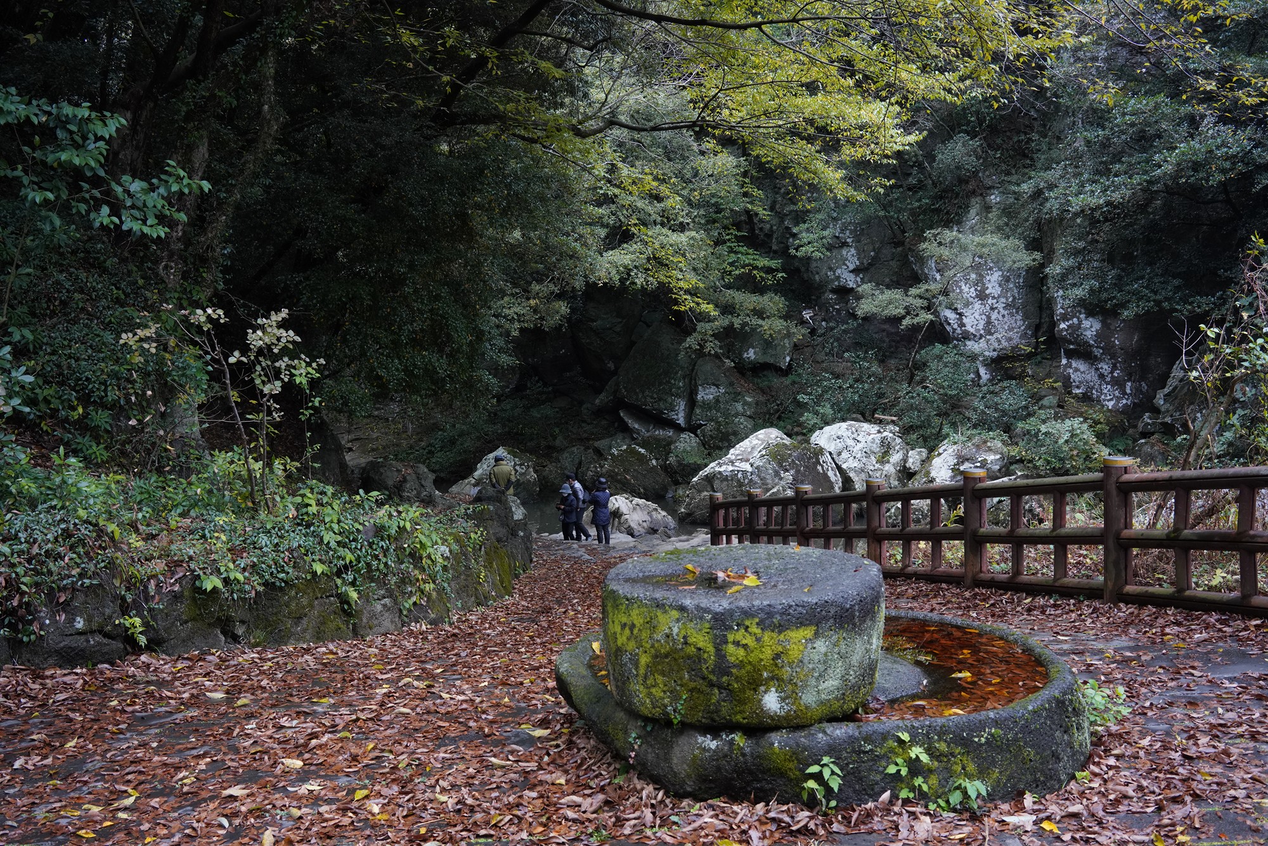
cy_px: 423
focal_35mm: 35
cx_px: 634
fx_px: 1233
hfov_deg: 54.4
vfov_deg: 37.9
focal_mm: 35
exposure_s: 1/100
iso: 1600
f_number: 8
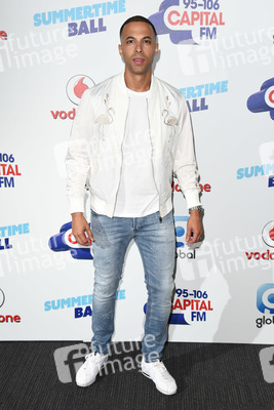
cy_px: 205
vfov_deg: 41.1
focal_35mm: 48
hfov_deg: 28.1
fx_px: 547
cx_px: 137
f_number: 5.6
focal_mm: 48
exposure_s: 1/250
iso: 800
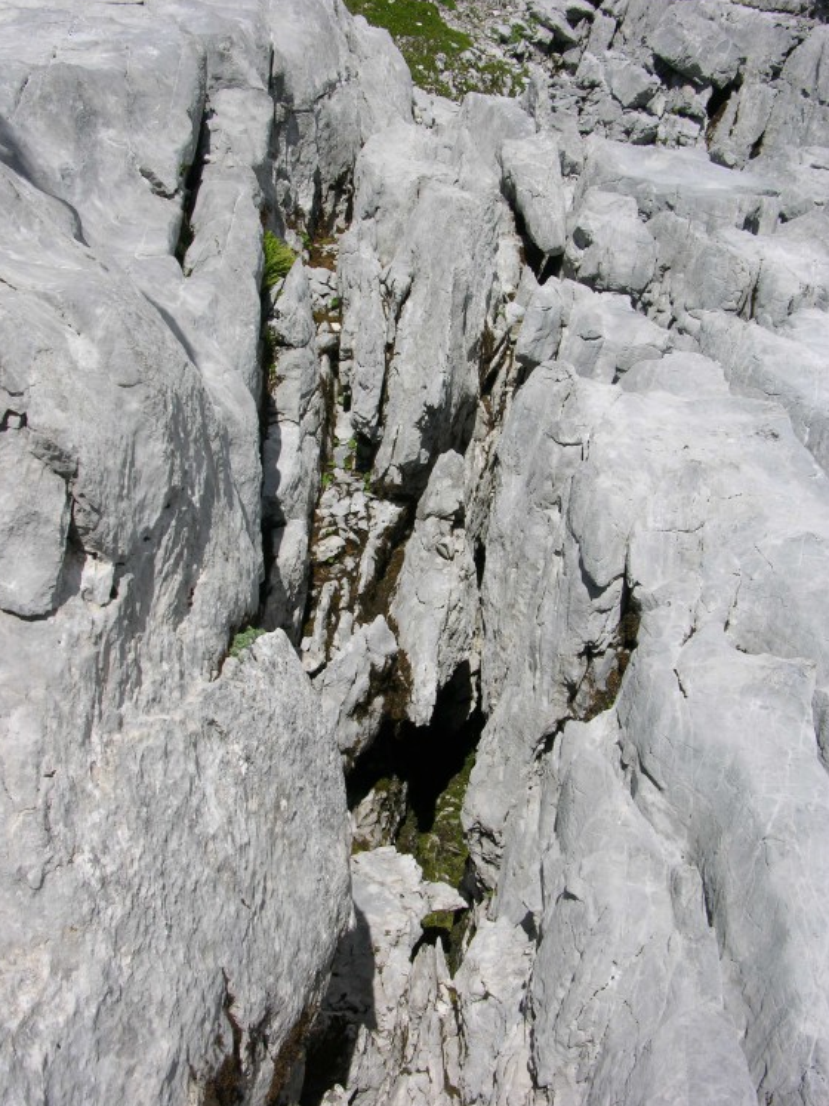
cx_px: 409
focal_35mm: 36
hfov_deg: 39.6
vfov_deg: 51.4
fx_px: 1150
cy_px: 554
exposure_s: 1/285
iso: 50
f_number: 7.1
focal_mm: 8.9
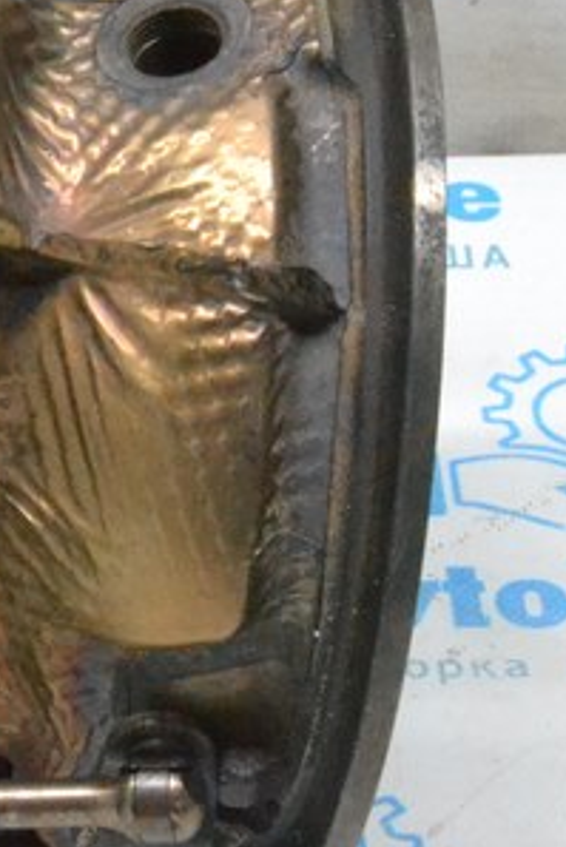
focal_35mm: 196
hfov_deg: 6.9
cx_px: -265
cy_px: 161
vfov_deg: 10.5
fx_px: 4617
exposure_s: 1/125
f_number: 10
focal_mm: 38
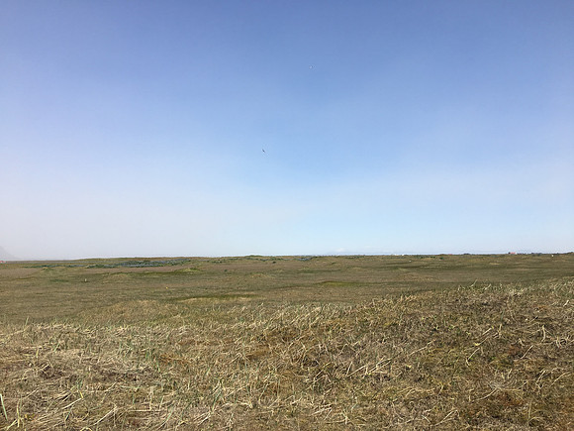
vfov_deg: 48.2
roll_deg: +1.7
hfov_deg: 61.7
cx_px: 287
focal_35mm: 29
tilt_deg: +5.0
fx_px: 481
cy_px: 216
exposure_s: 1/1923
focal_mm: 4.15
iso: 25
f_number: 2.2
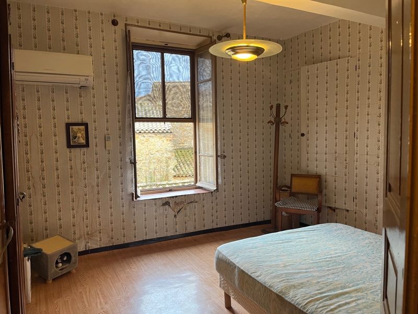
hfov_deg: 67.3
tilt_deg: -4.7
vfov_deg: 53.1
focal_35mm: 26
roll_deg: +0.8
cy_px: 157
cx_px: 209
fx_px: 314
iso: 160
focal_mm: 5.1
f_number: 1.6
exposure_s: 1/60
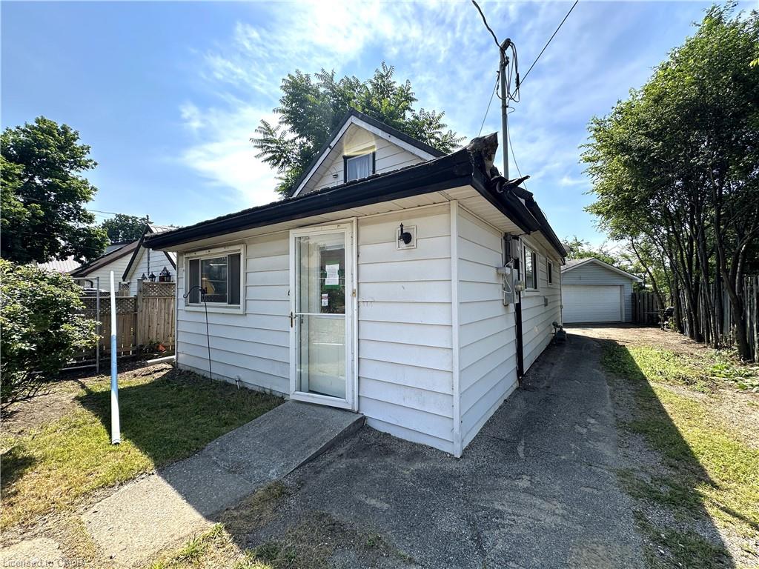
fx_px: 307
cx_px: 380
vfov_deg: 85.7
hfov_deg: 102.1
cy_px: 284
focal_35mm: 14
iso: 40
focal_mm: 2.22
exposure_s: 1/895
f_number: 2.2
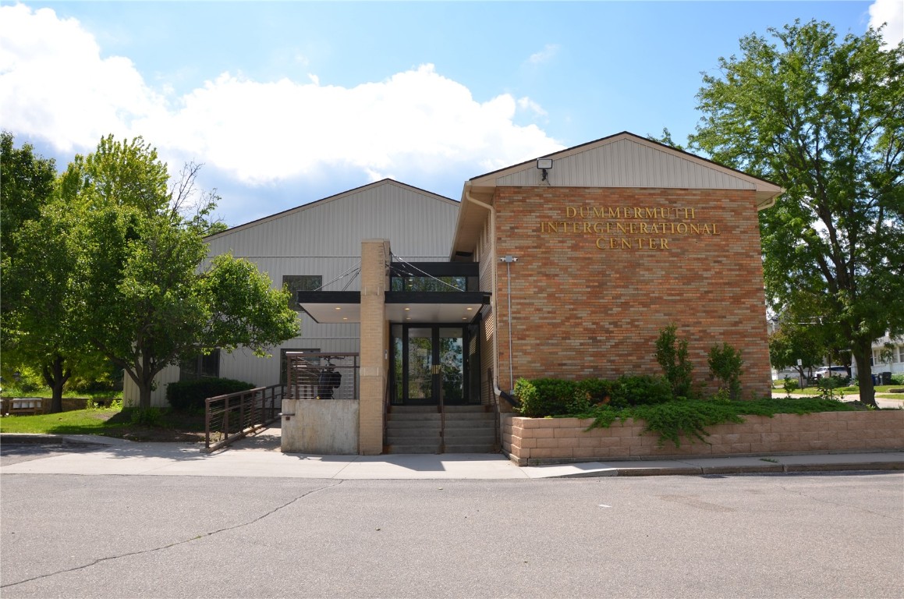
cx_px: 452
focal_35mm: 27
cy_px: 300
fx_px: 677
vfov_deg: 47.7
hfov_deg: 67.5
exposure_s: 1/250
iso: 100
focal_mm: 18
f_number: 8
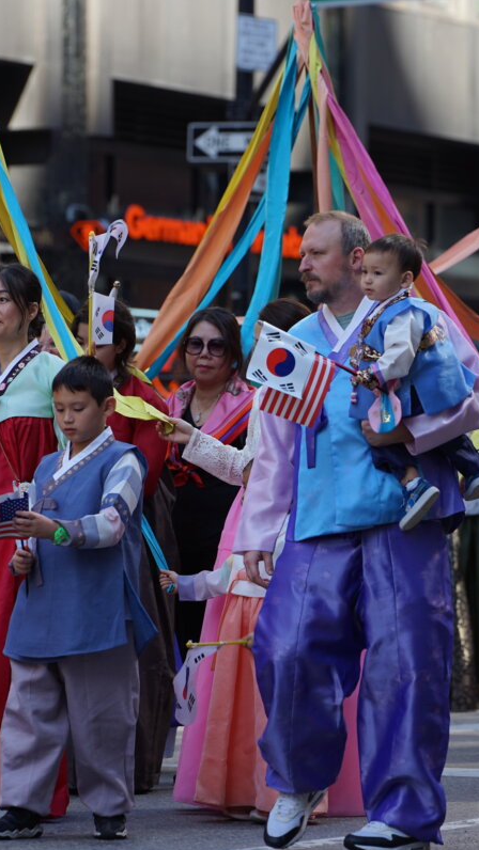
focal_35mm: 237
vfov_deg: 9.1
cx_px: 243
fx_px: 5349
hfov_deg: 5.1
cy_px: 426
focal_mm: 150
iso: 100
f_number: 4
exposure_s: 1/160
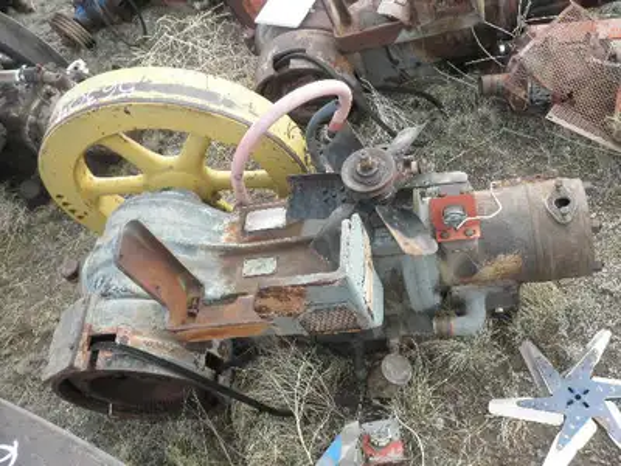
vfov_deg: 40.7
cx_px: 310
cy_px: 233
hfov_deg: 52.6
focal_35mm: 35
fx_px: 628
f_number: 3.2
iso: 64
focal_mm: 6.1
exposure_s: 1/125
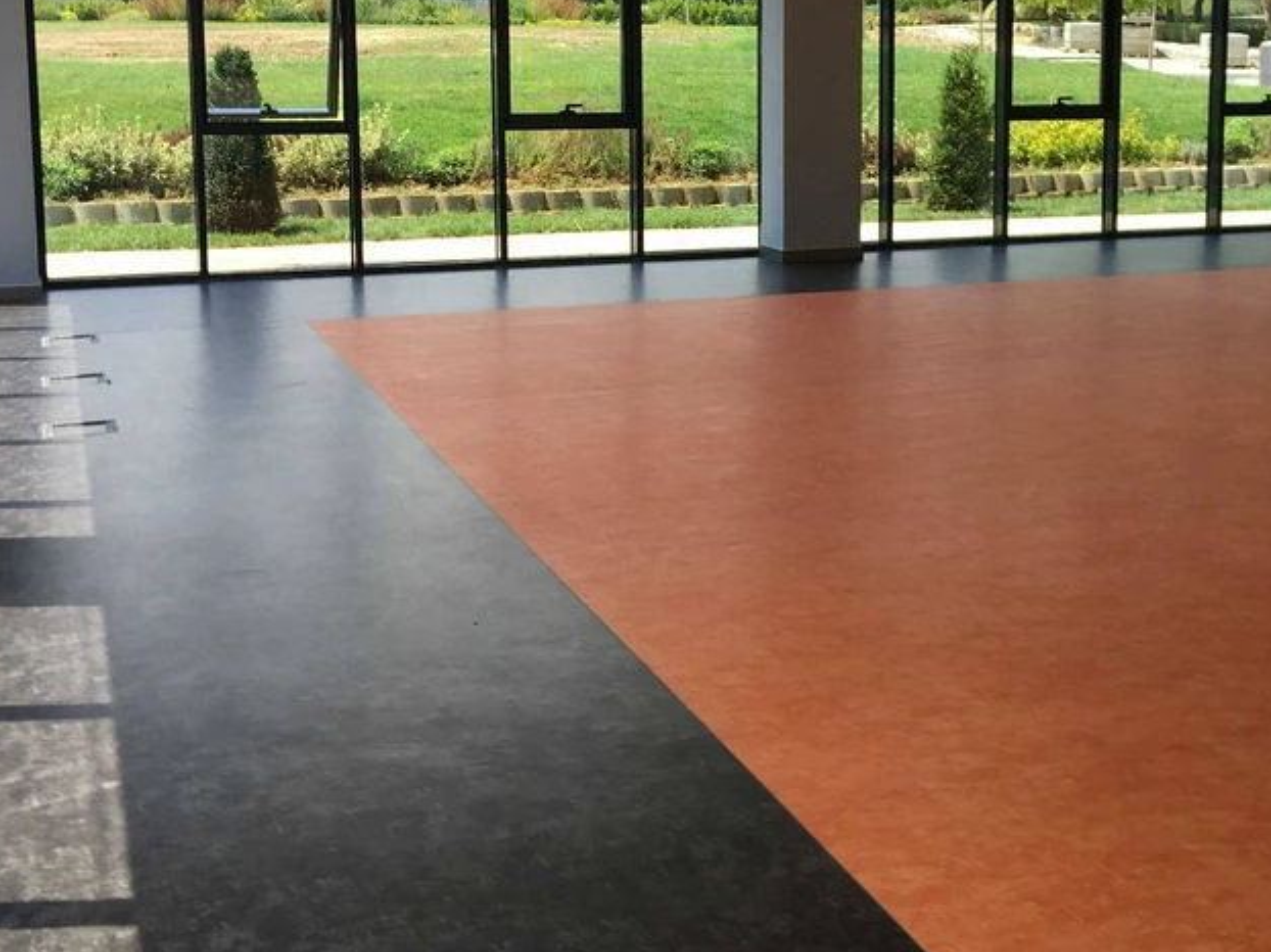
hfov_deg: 40.3
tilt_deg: -5.5
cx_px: 750
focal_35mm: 47
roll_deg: -0.2
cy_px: 270
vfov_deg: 30.5
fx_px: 1725
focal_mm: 4.15
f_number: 2.2
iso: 25
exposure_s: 1/204
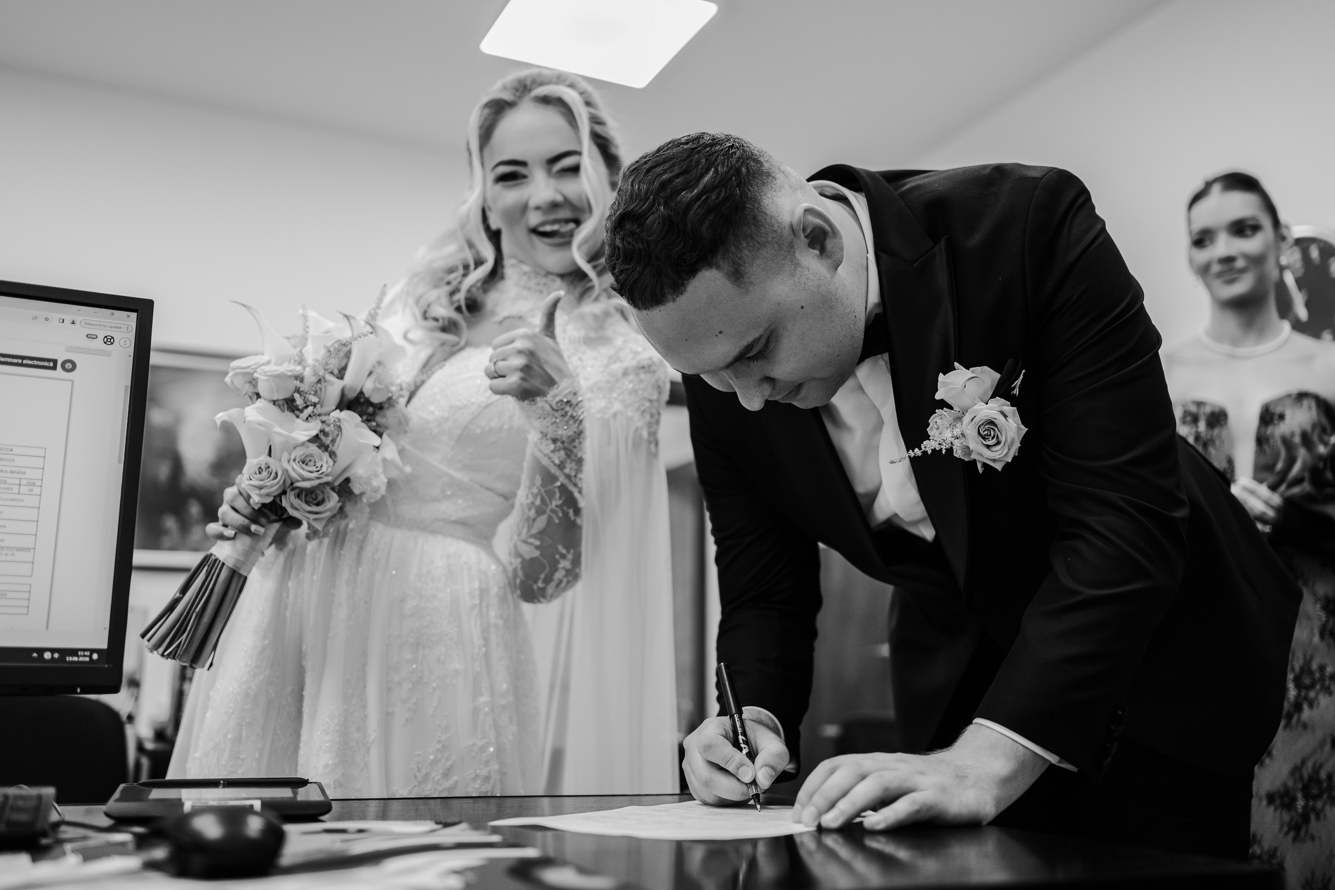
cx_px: 668
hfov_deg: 54.4
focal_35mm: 35
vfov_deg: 37.9
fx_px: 1298
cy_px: 445
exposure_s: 1/320
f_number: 2
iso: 800
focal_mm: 35
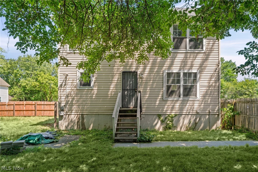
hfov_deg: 78.6
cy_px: 86
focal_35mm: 22
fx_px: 158
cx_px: 129
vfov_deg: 57.2
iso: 250
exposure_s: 1/40
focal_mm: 22
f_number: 9
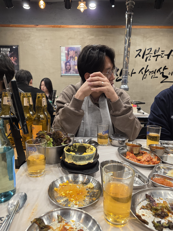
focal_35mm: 23
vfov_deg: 74.0
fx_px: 154
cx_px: 86
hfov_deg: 58.8
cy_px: 116
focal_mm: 6.25
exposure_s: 1/120
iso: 250
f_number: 1.7
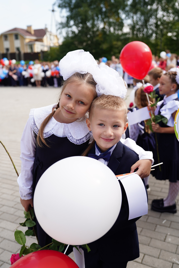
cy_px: 132
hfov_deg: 37.9
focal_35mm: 35
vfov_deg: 54.4
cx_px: 88
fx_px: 261
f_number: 2.8
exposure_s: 1/1000
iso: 200
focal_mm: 34
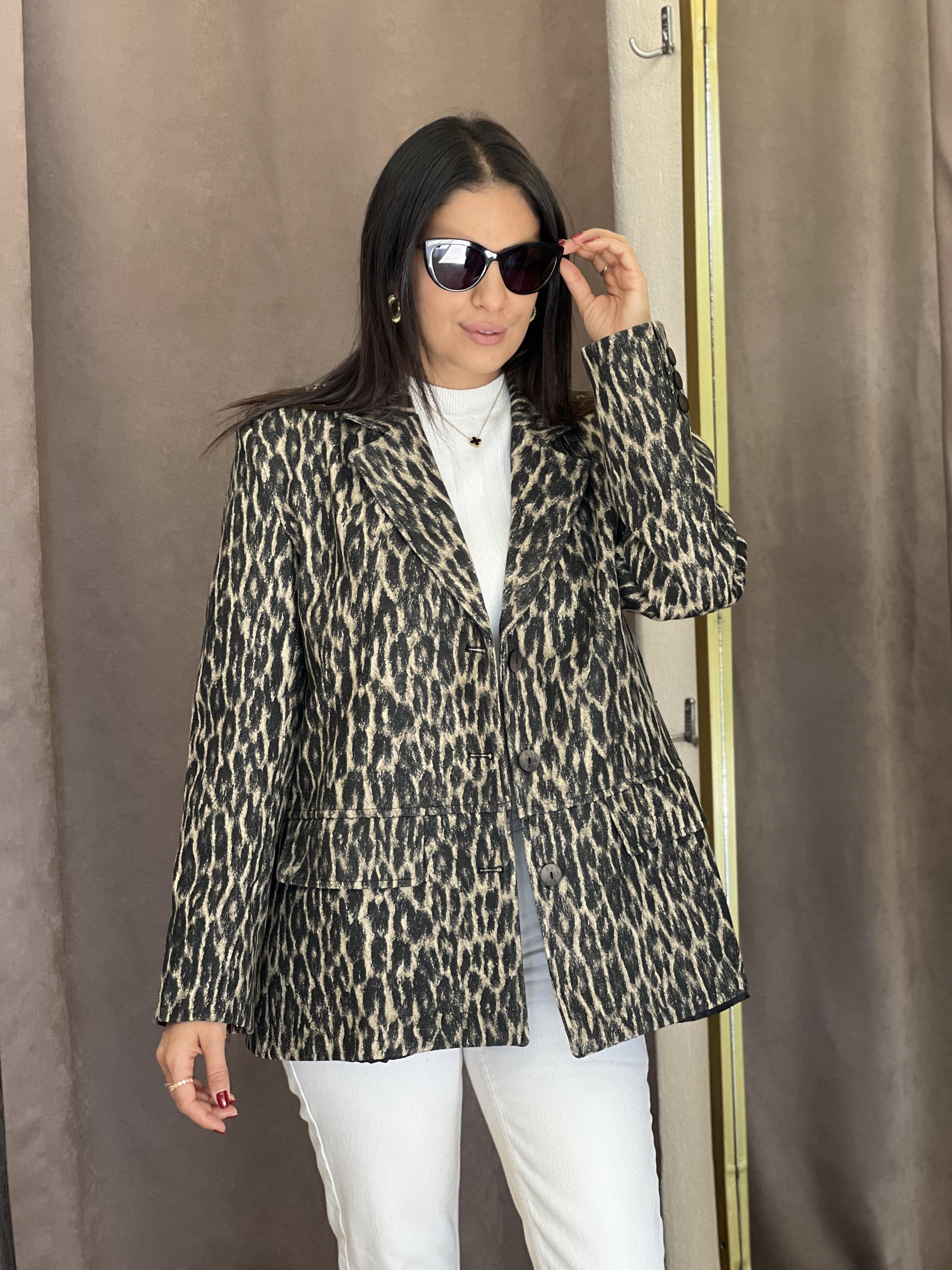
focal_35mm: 77
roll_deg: +2.3
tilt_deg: -7.3
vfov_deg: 25.3
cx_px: 476
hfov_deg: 19.1
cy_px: 635
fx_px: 2824
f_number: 2.8
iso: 200
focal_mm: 9
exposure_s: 1/121
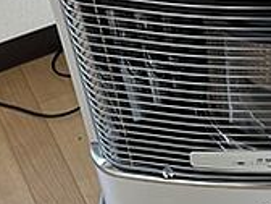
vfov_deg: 14.9
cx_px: 279
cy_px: 81
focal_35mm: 99
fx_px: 775
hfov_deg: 19.2
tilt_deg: -46.2
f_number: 1.6
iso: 50
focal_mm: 4.2
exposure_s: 1/100
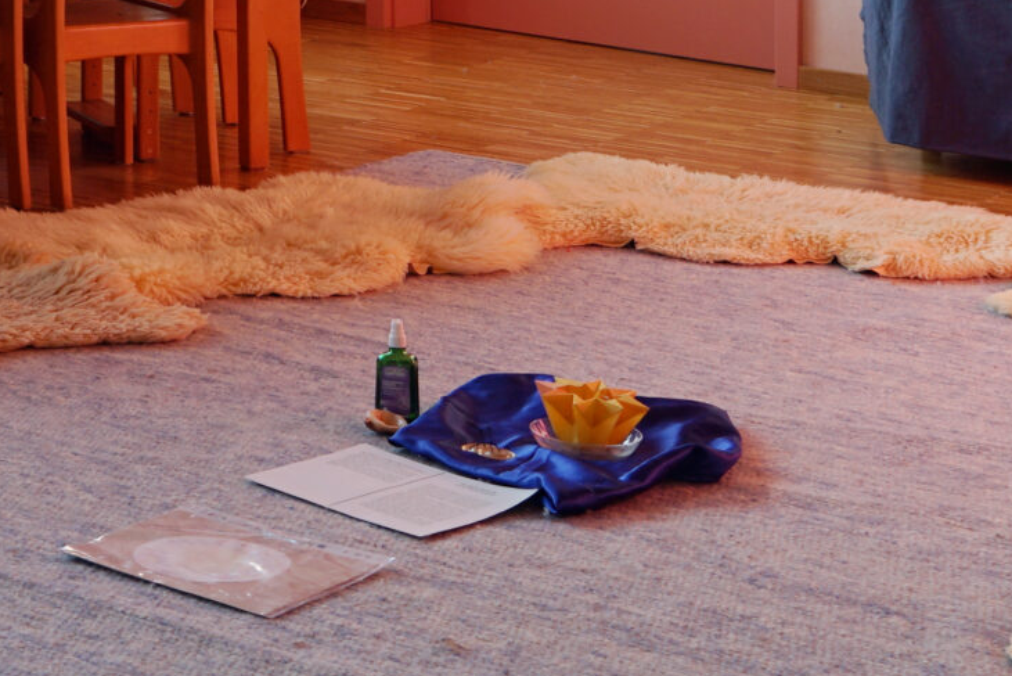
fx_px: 2756
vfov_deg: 13.9
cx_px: 318
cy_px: 215
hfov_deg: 20.7
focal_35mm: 98
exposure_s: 1/60
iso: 100
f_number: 4.5
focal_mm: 28
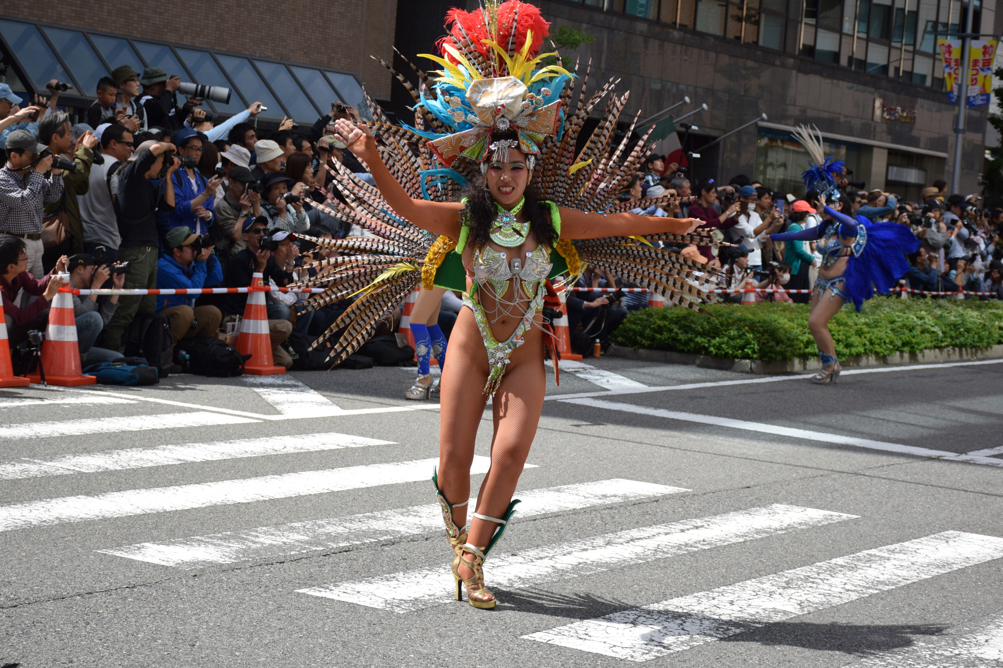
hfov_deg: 27.0
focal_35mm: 75
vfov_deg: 18.2
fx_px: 2089
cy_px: 334
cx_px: 502
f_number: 6.3
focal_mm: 50
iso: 400
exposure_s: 1/1600
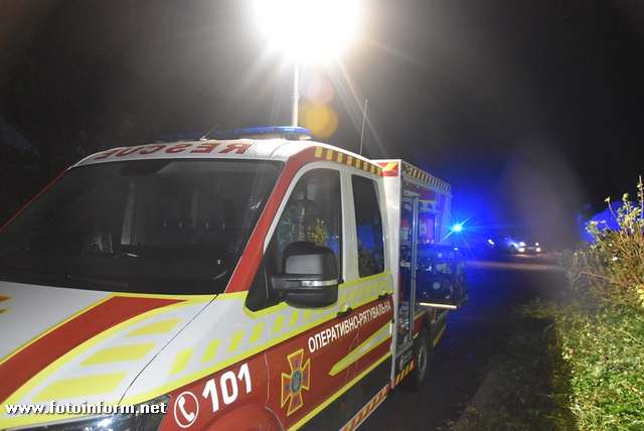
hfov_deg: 67.3
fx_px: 483
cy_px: 216
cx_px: 322
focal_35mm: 27
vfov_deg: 48.0
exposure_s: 1/60
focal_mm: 18
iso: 5600
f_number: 3.5
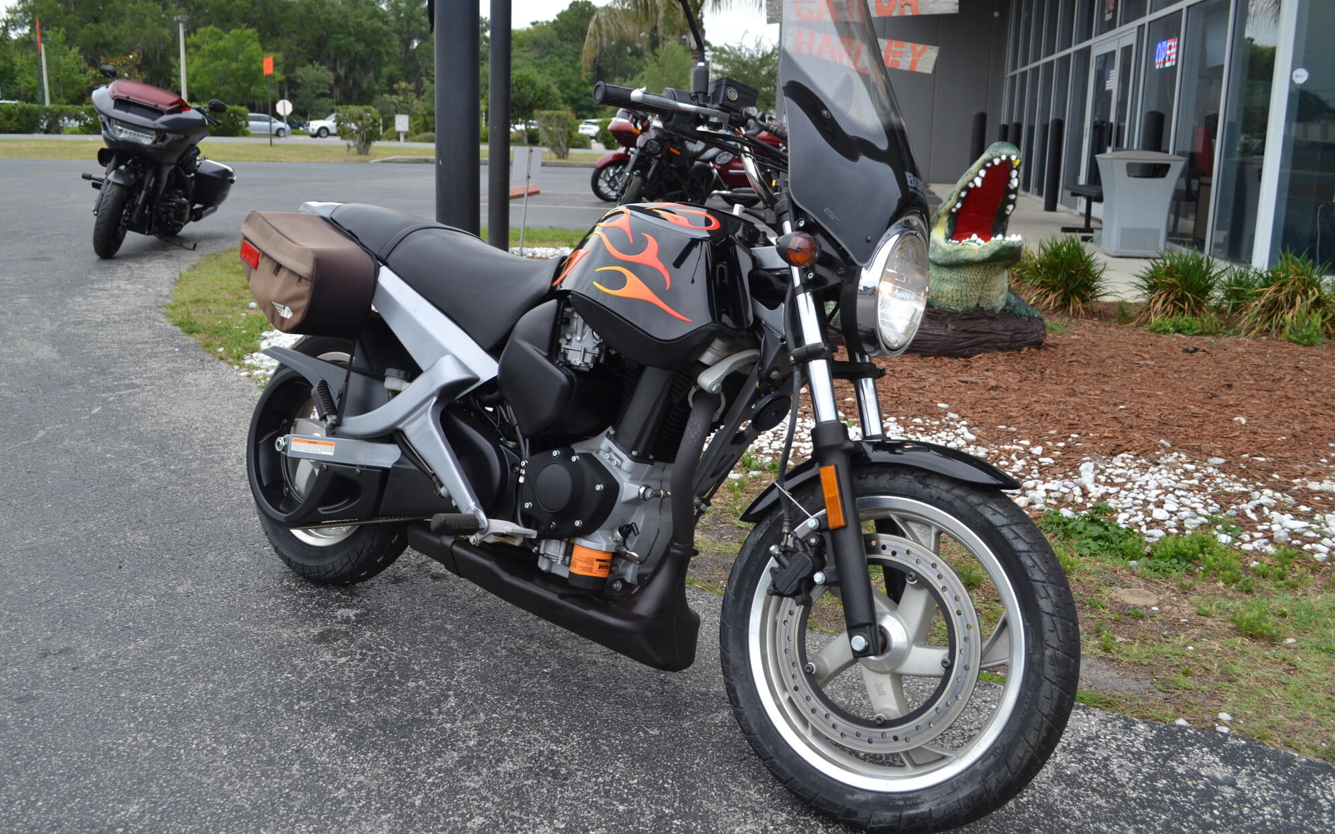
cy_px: 385
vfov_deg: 37.2
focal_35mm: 34
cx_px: 663
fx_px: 1237
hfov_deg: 56.7
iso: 100
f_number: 6.3
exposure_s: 1/160
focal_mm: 22
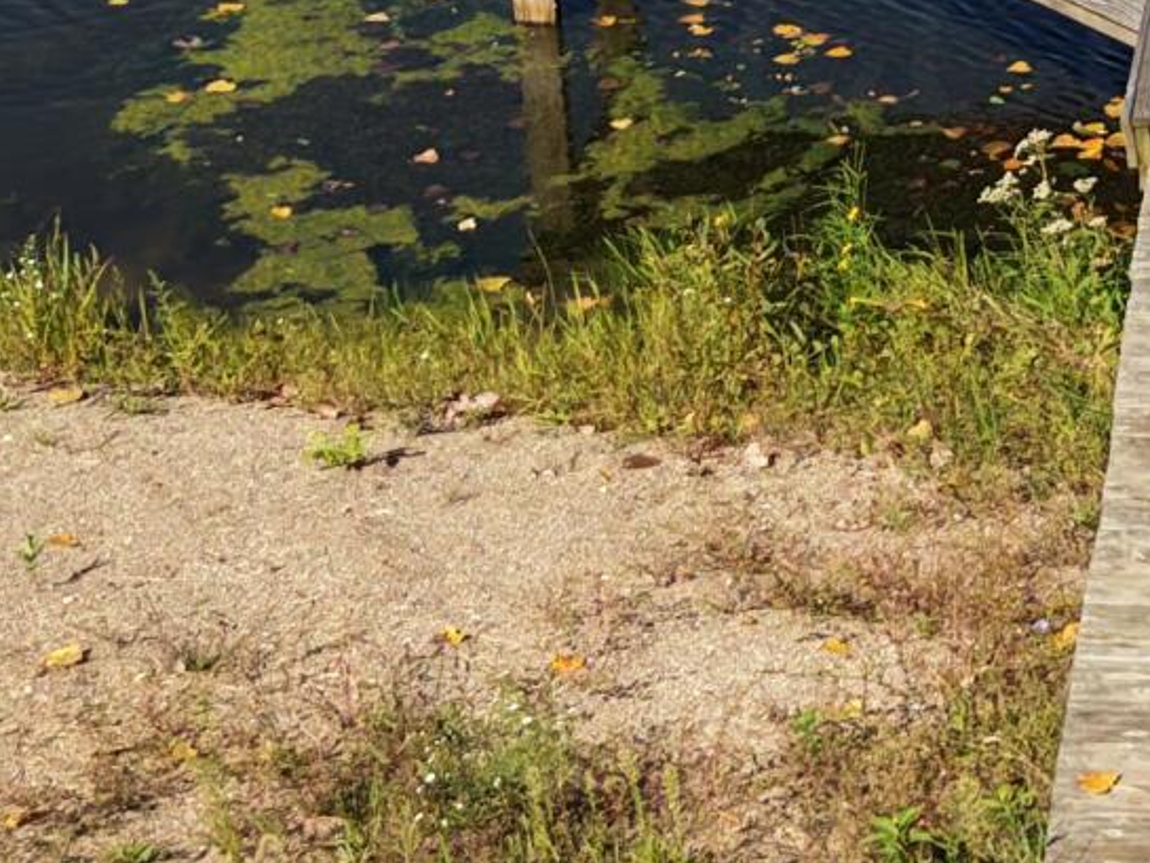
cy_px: 38
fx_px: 4386
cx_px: 1369
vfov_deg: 11.1
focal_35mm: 132
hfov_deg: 14.5
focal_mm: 8.67
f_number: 1.8
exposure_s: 1/240
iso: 130
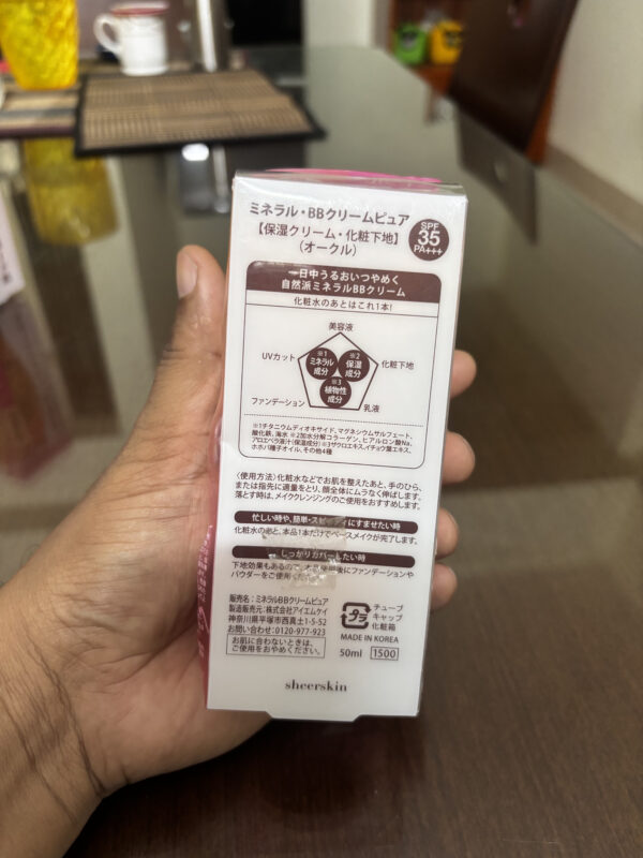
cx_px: 322
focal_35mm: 26
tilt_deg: -36.3
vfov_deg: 67.3
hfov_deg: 53.1
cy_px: 429
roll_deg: +1.3
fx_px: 644
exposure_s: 1/60
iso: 320
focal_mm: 5.96
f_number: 1.6
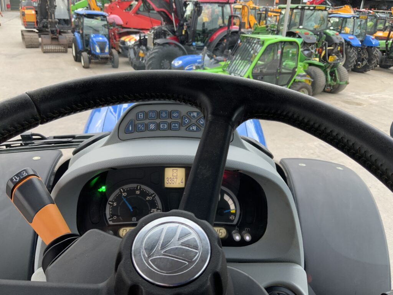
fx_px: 329
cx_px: 196
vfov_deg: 48.2
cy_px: 148
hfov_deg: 61.7
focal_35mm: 29
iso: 32
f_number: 1.8
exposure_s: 1/122
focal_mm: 3
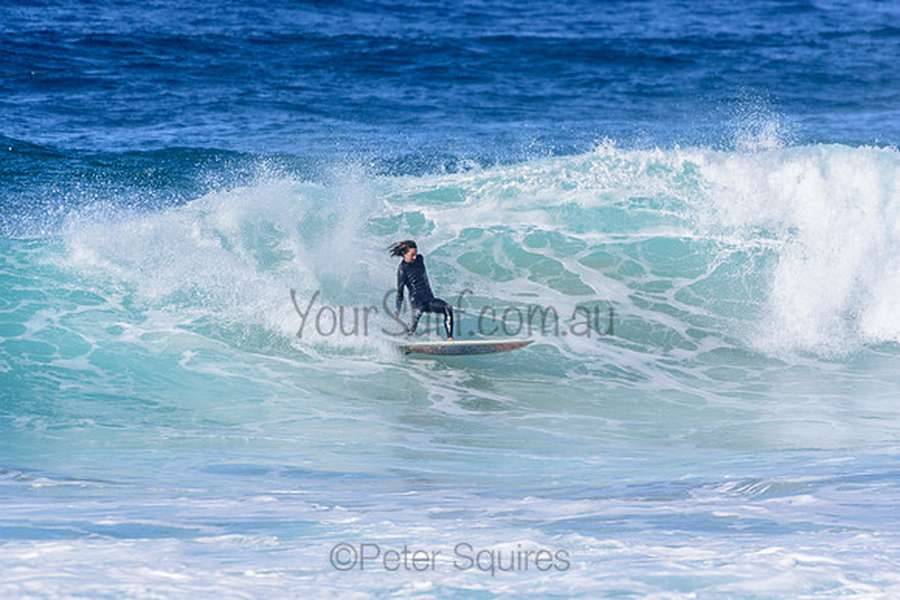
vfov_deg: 1.8
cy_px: 300
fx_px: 18754
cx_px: 450
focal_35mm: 750
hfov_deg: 2.7
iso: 250
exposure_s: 1/2000
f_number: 5.6
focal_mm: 500
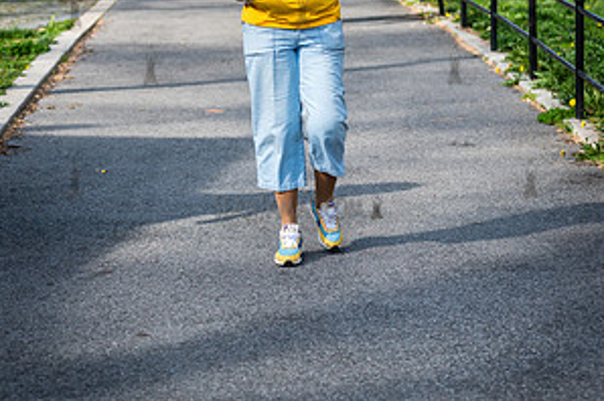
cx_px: 302
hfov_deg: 16.9
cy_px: 8
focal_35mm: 121
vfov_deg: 11.2
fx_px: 2028
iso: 200
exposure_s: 1/1250
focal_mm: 80
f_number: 3.5
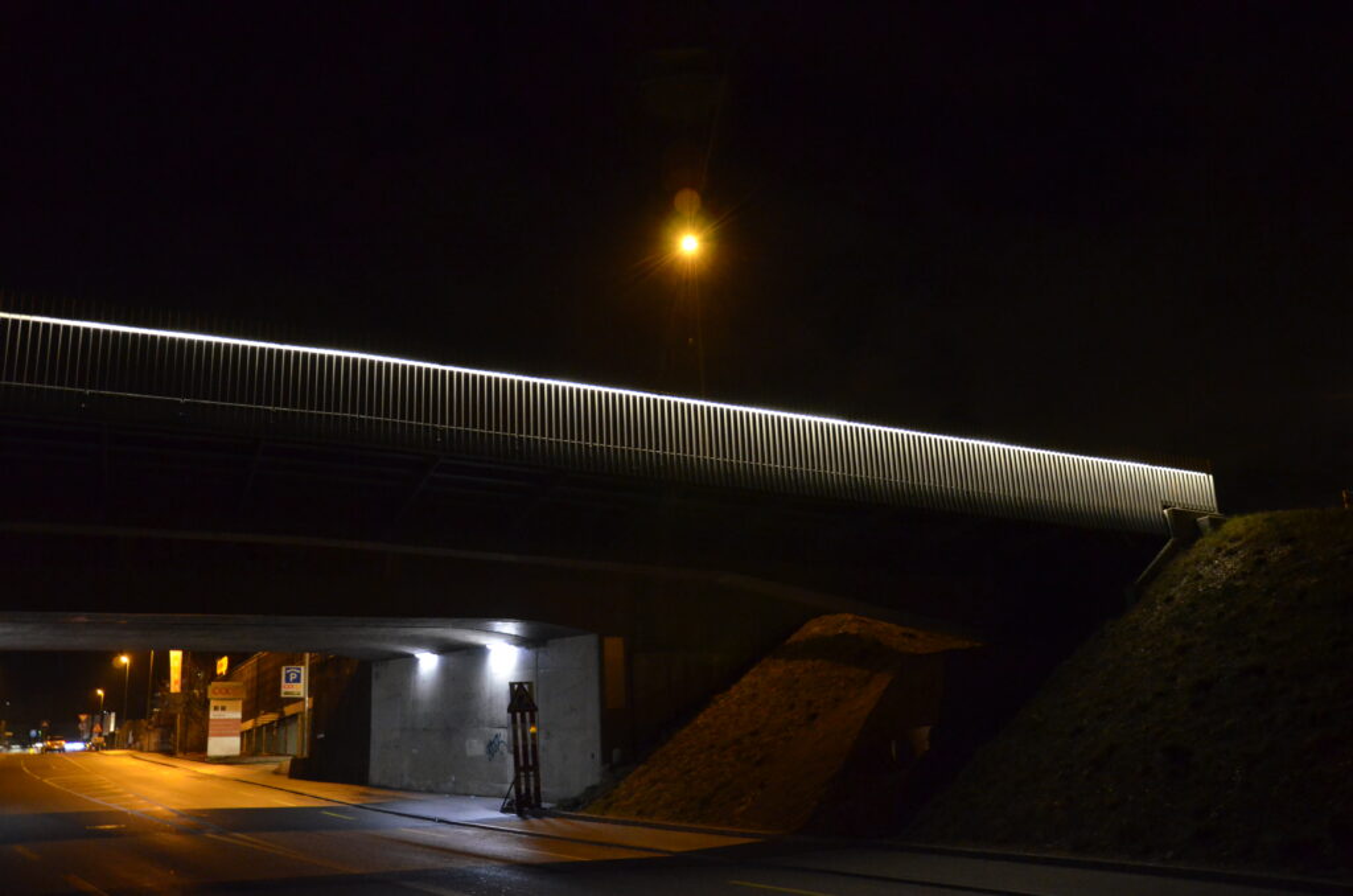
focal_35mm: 33
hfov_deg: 57.3
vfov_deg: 39.8
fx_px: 1238
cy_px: 448
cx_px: 676
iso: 3200
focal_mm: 22
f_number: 3.8
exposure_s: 1/15
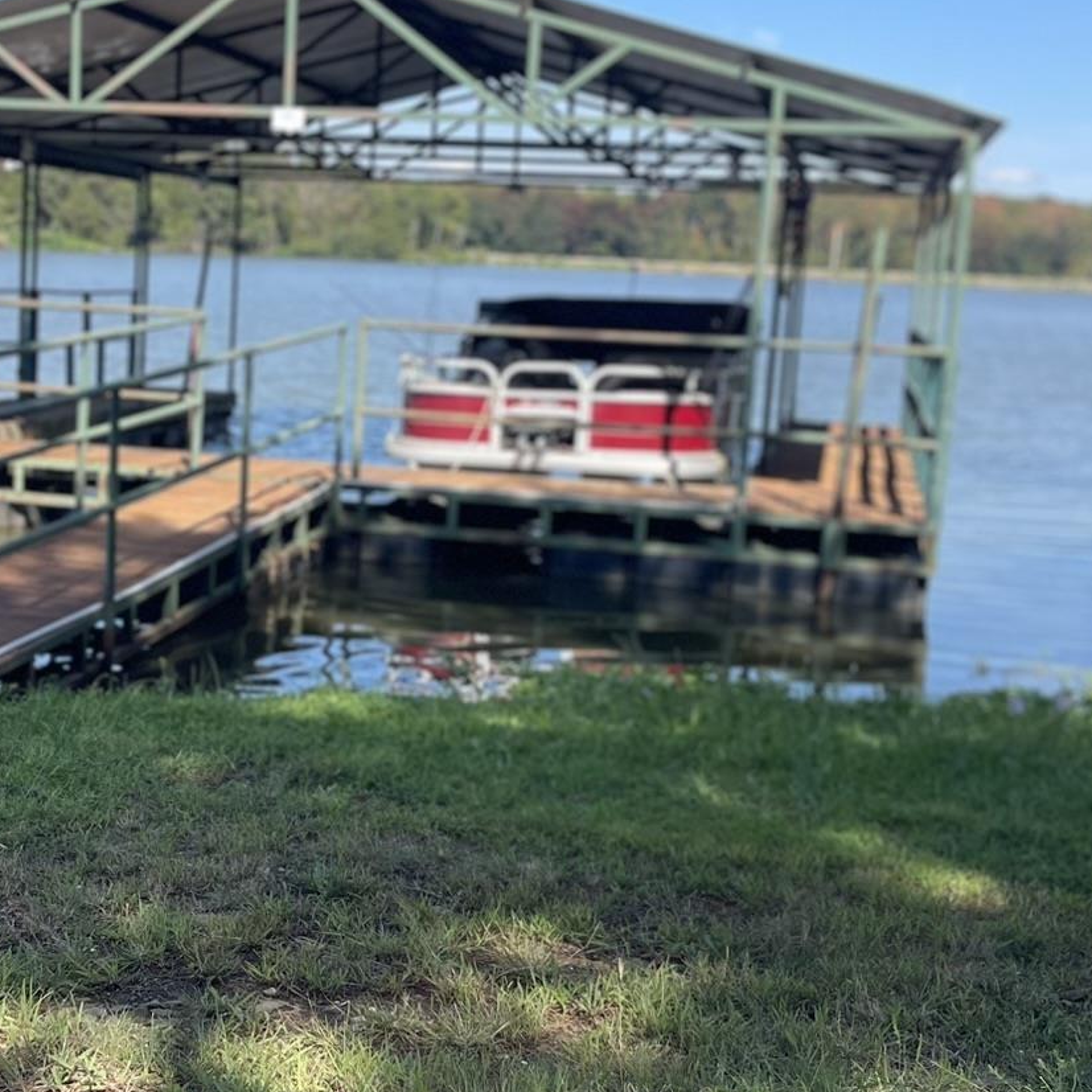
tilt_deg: -10.0
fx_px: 2034
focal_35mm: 57
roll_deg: -0.1
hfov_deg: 29.7
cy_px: 598
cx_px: 329
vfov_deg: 30.0
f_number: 1.6
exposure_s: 1/2786
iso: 50
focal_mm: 5.1
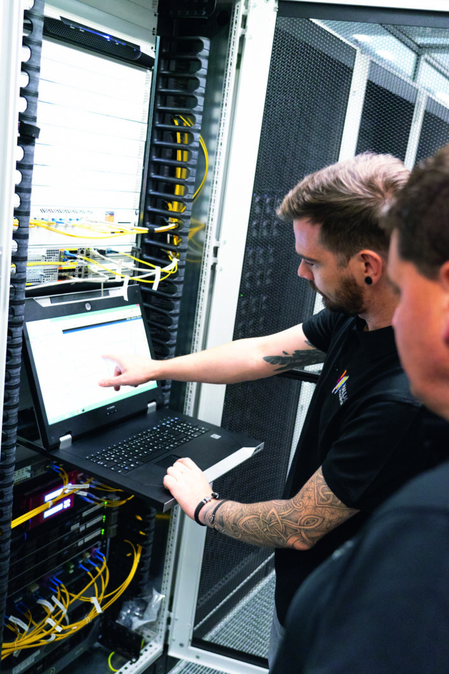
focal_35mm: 34
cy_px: 337
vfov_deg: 55.8
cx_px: 224
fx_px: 636
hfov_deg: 38.9
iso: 2500
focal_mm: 34
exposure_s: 1/200
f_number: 4
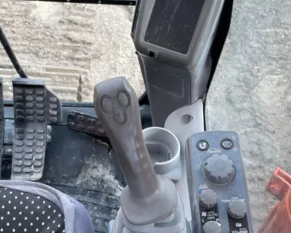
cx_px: 131
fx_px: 413
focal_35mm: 48
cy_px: 163
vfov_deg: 31.1
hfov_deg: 38.8
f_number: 1.6
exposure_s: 1/346
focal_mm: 4.2
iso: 50
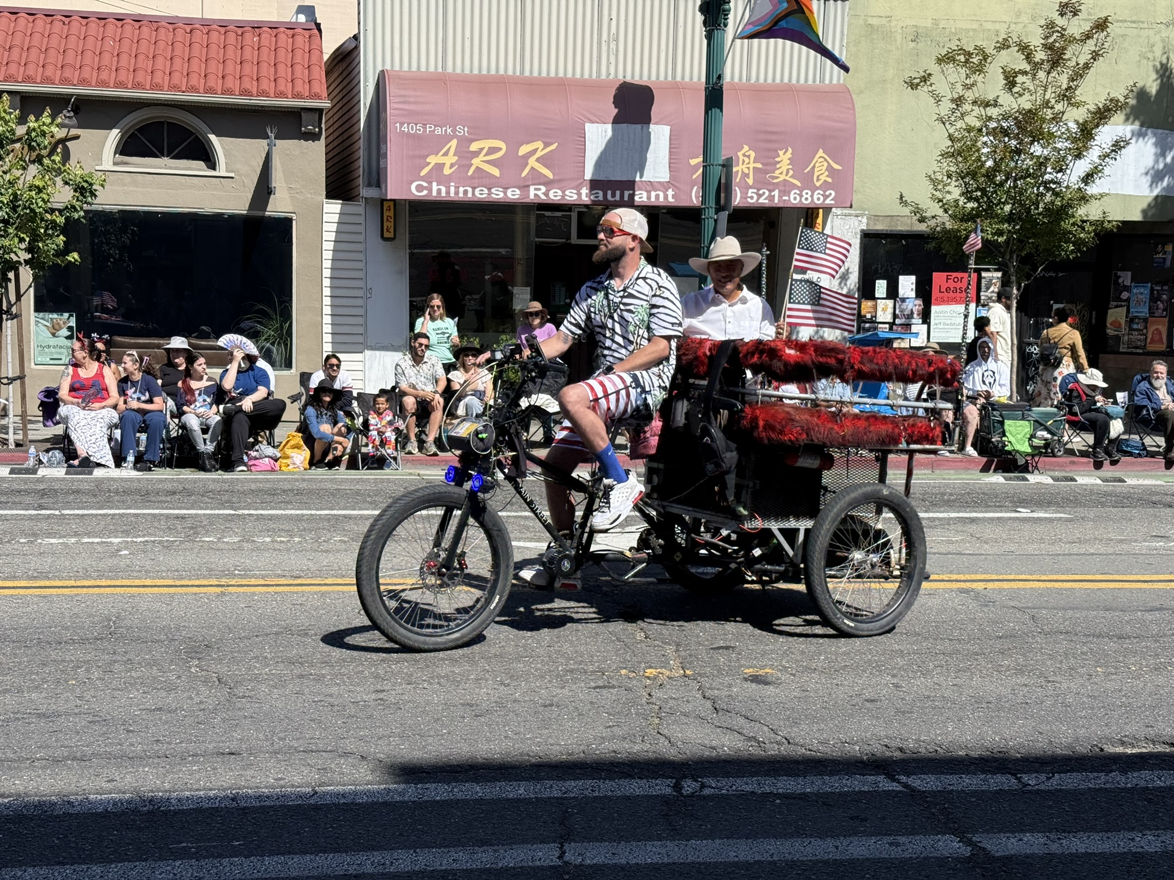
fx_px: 1628
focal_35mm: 48
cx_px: 587
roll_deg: -1.7
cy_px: 440
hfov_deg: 39.7
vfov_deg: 30.3
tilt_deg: -5.1
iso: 64
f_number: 1.78
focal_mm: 6.76
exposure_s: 1/4329
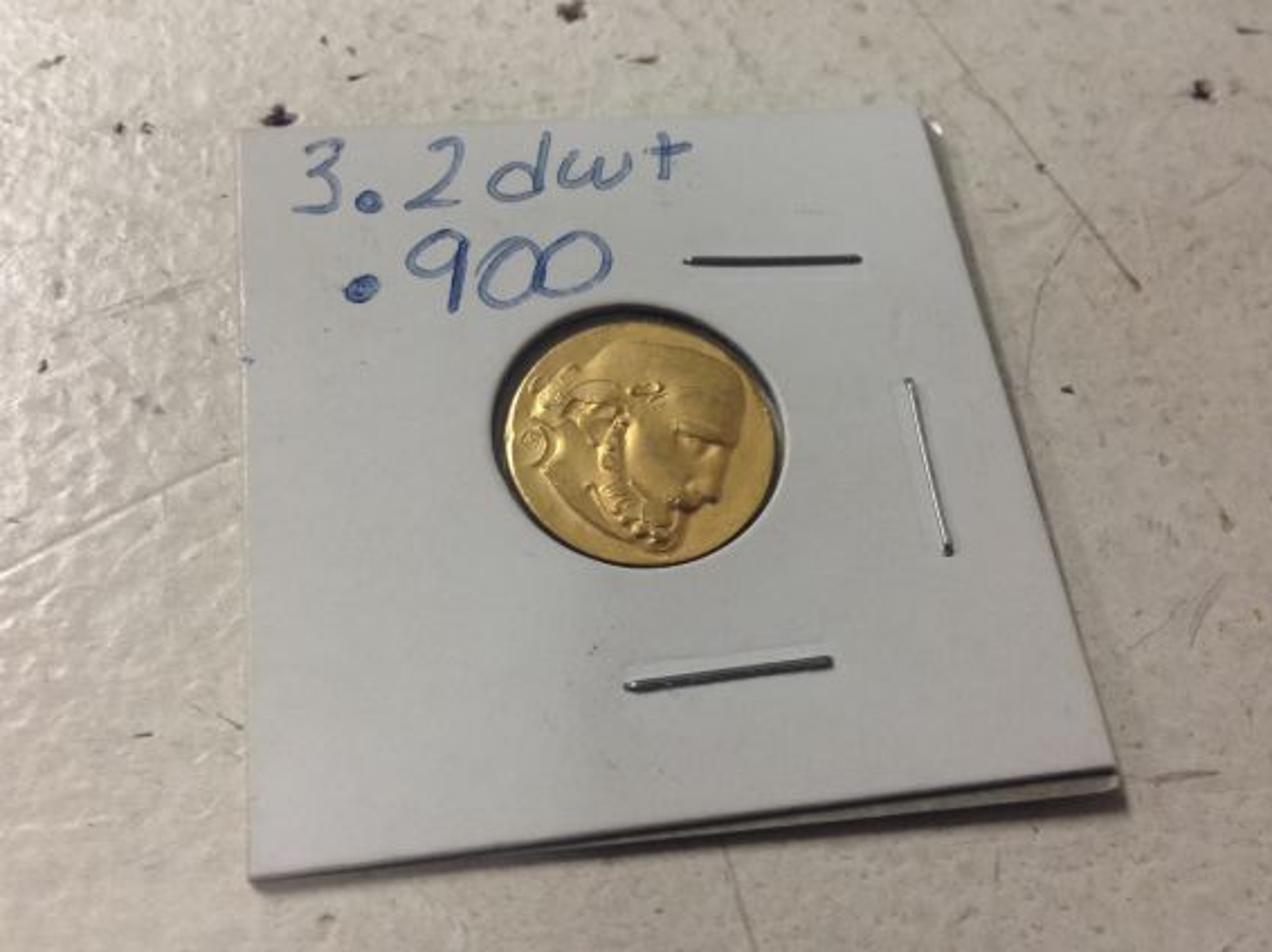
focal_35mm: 35
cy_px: 451
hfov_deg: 52.6
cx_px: 620
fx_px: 1286
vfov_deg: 40.7
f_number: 2.4
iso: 50
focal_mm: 4.12
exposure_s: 1/24
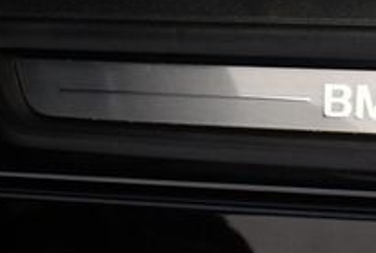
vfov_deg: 9.7
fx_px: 1486
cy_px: 29
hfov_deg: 14.0
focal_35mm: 142
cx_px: 438
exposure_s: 1/125
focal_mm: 23
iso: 2200
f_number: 3.8
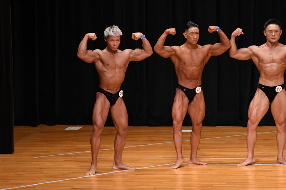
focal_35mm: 255
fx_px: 2025
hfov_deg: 8.1
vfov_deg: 5.4
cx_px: 143
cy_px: 95
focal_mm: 170
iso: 4000
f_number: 5.6
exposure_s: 1/400
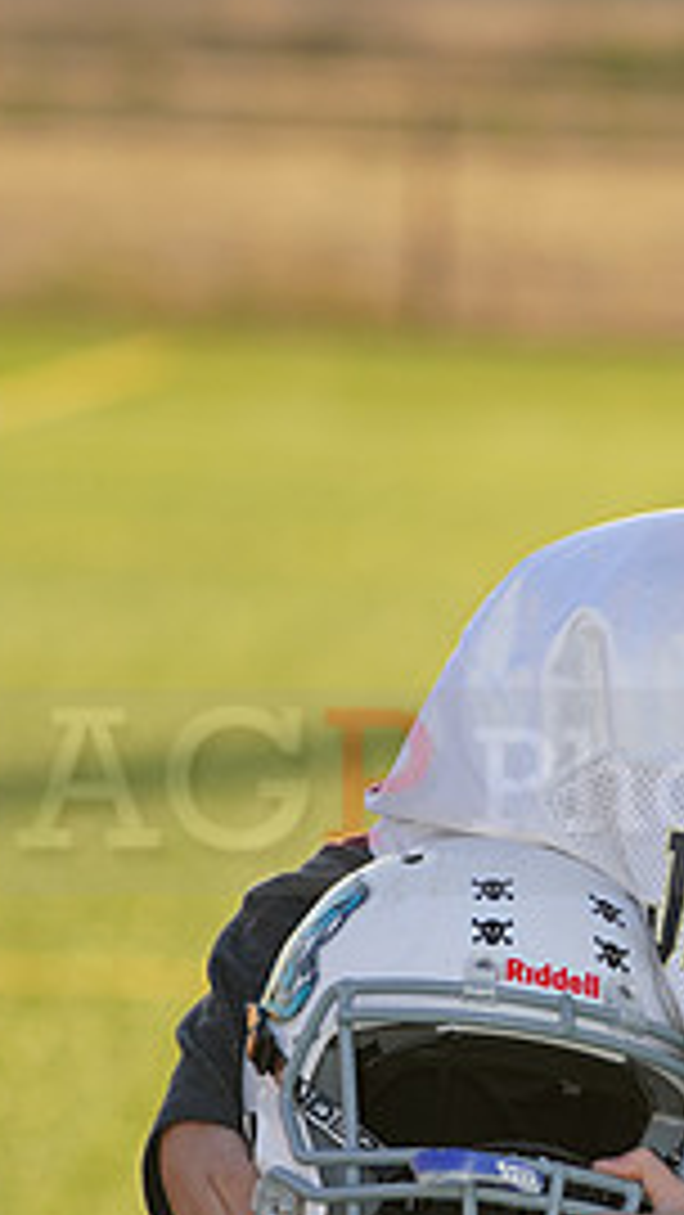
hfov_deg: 2.7
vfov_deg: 4.7
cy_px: 752
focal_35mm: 457
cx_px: 801
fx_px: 14726
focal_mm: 203
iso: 100
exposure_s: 1/250
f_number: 5.6
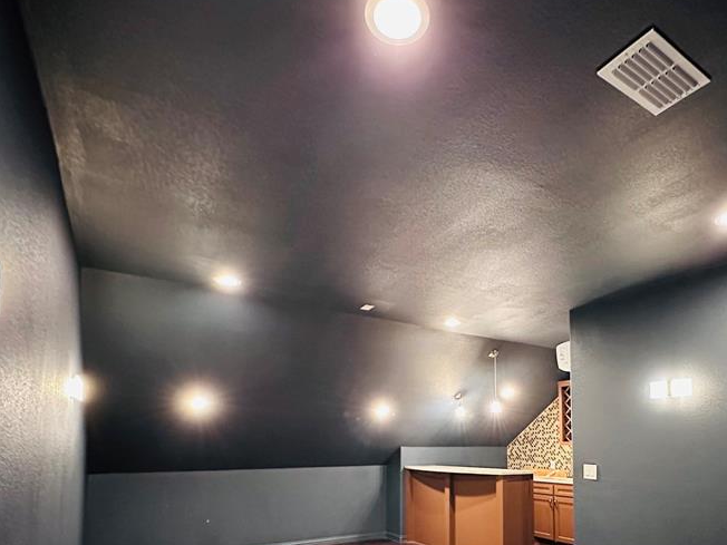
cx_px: 425
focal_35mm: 22
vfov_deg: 57.8
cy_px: 412
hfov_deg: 75.8
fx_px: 462
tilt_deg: +3.3
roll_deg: +0.5
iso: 1000
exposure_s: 1/40
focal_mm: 2.22
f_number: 2.2
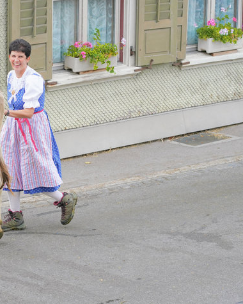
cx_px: 24
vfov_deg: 12.8
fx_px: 1357
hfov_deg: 10.2
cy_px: 119
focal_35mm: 151
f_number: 5.6
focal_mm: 85
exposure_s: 1/640
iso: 800
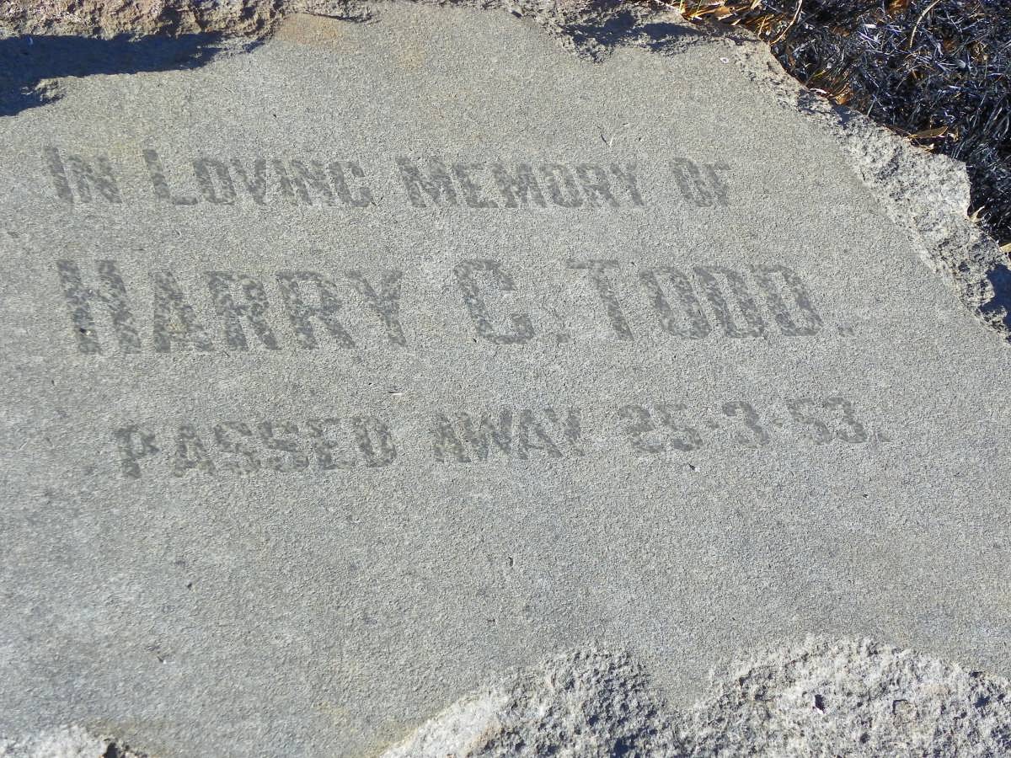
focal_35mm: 78
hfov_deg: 25.0
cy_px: 379
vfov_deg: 18.9
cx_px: 506
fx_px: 2278
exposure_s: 1/200
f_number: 4
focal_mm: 13.8
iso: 64
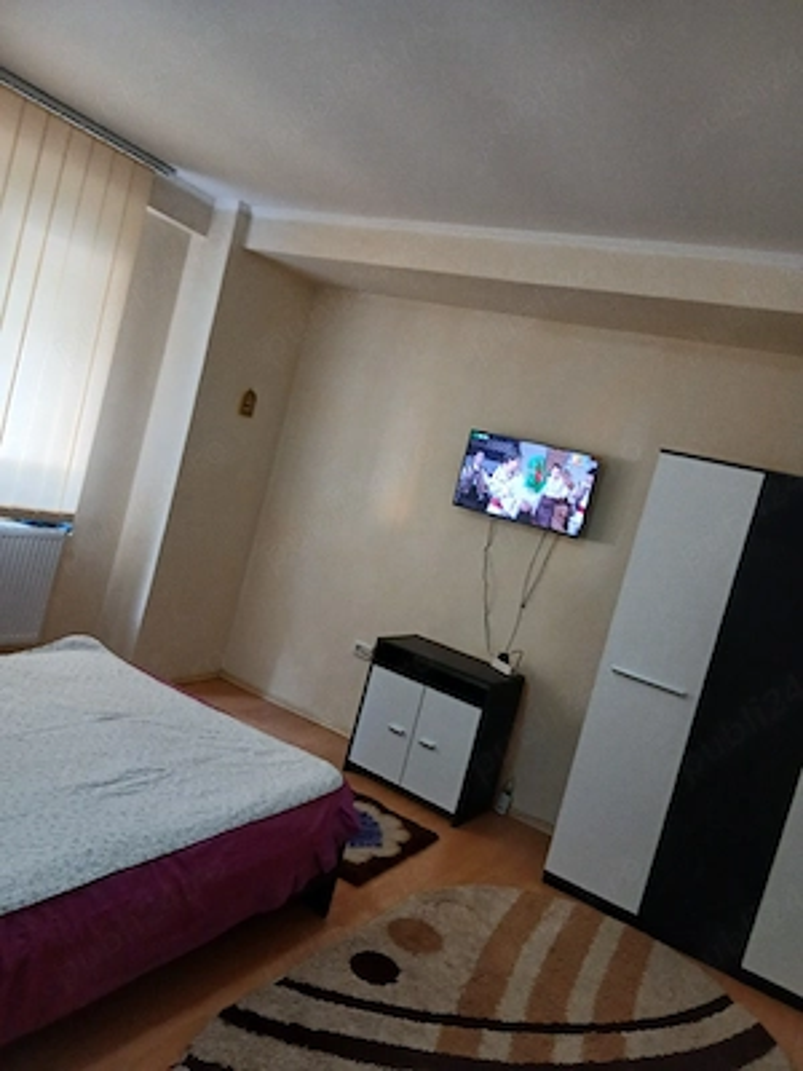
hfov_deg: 53.1
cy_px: 536
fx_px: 804
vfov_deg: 67.3
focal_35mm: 26
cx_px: 402
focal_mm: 3.98
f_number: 1.8
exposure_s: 1/25.1
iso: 250
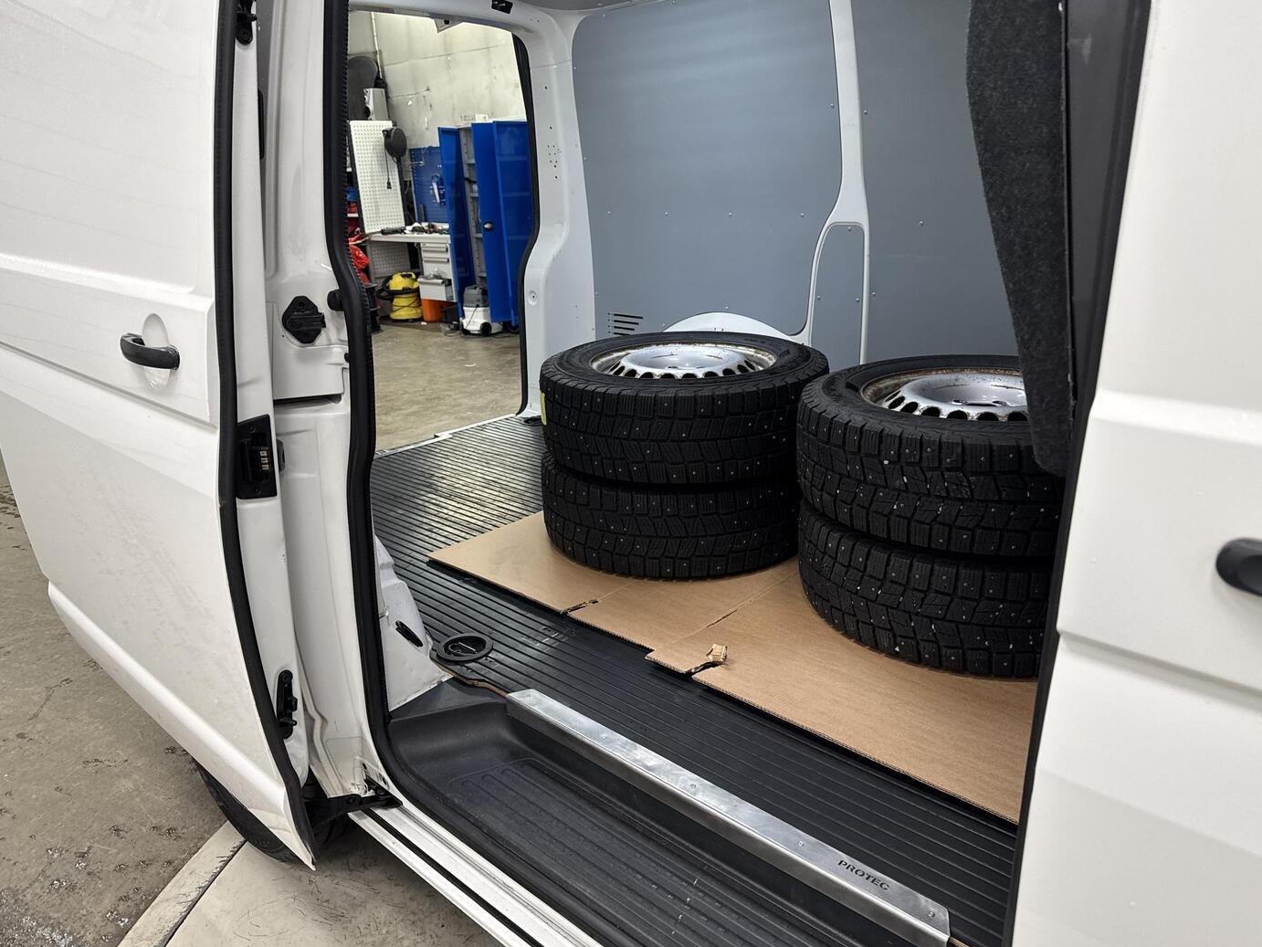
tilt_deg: -18.2
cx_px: 642
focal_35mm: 25
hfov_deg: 69.4
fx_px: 912
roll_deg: +2.8
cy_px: 465
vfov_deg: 54.9
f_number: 1.78
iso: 200
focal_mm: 6.76
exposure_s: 1/100
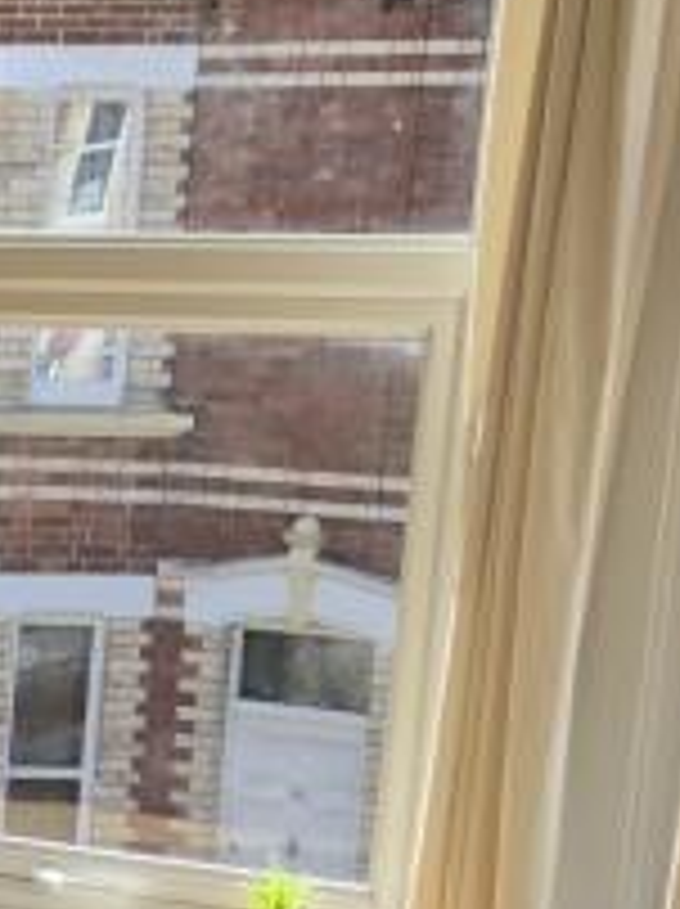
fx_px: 3727
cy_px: 1008
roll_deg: +0.1
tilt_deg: -11.5
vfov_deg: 13.6
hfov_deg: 8.8
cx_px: -1265
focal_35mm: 142
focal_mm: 4
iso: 20
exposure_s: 1/201
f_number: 1.8
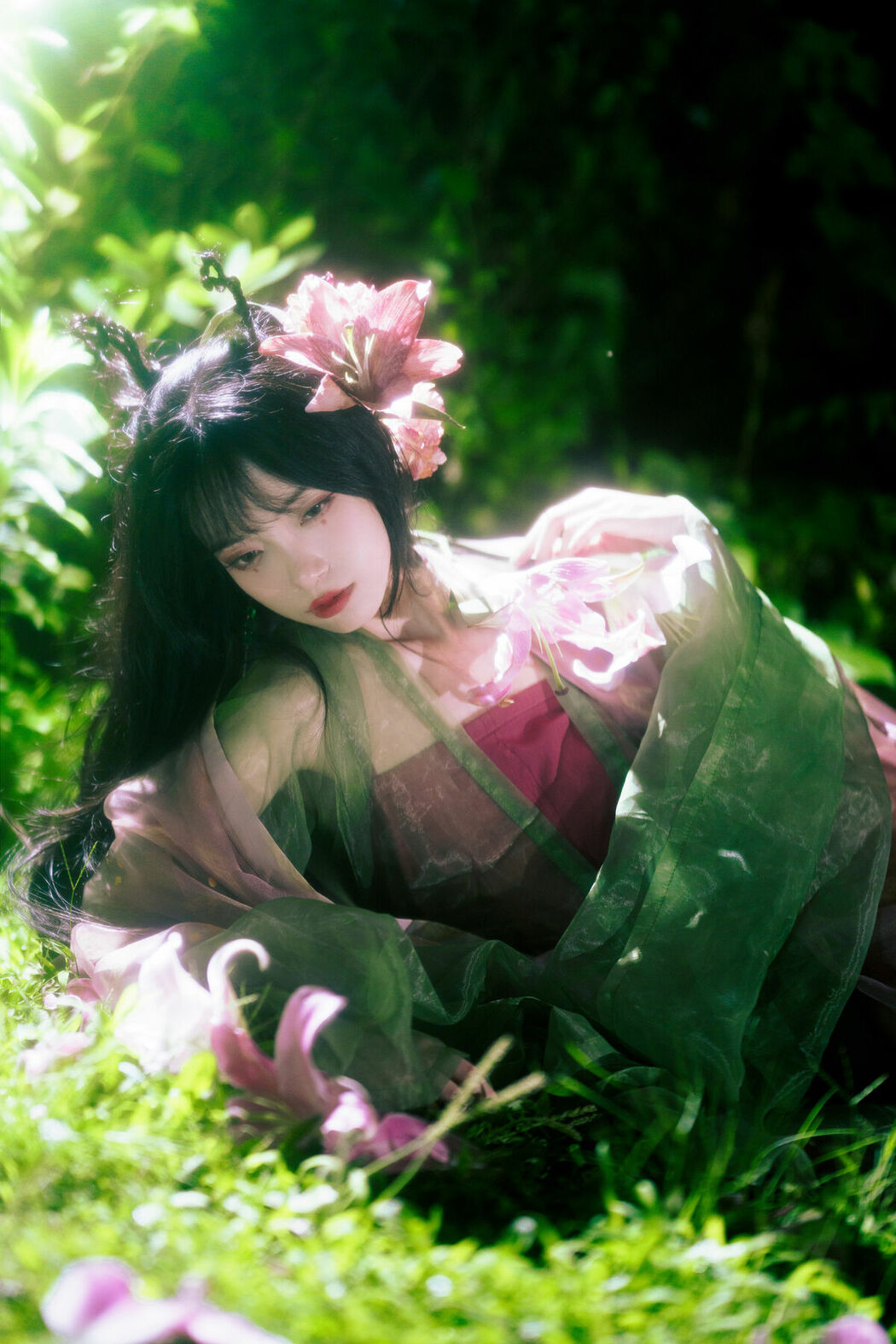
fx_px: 3173
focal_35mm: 85
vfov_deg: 23.9
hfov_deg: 16.1
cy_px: 672
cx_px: 448
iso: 1600
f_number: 1.4
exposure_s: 1/200
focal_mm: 85
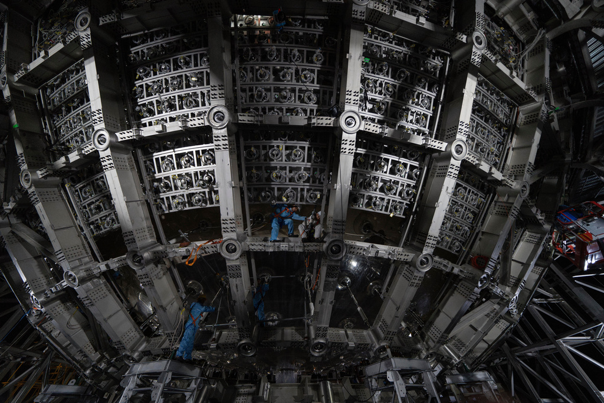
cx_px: 302
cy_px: 202
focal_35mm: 12
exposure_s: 1/200
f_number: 4
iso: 5000
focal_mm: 12
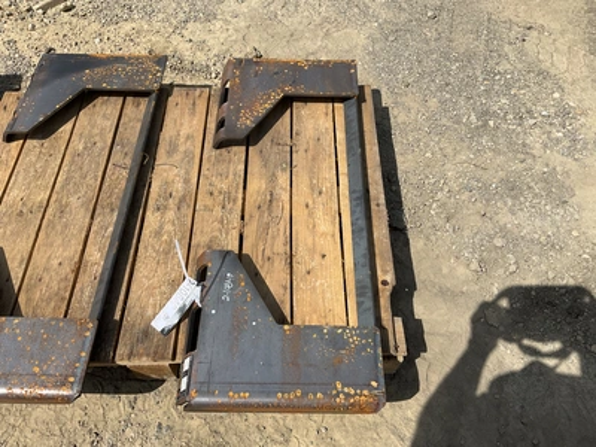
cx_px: 298
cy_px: 224
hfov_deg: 61.7
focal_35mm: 29
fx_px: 499
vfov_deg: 48.2
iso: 25
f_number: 1.8
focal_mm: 3
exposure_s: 1/2667
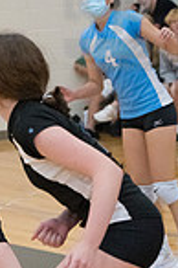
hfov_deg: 5.1
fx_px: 1970
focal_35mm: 265
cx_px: -95
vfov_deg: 7.8
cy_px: 217
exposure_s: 1/1000
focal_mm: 86
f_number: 4.5
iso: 6400
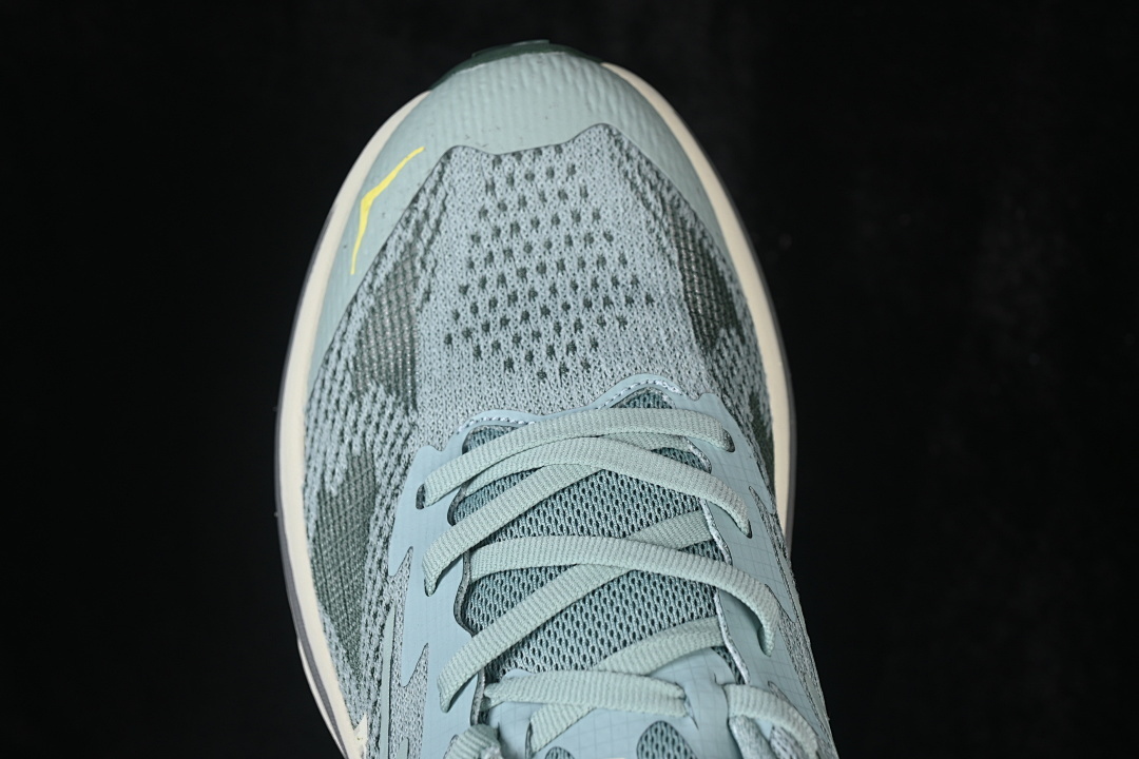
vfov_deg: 18.2
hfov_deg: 27.0
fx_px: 2373
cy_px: 380
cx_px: 570
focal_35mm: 75
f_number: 7.1
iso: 160
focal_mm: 50
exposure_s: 1/80
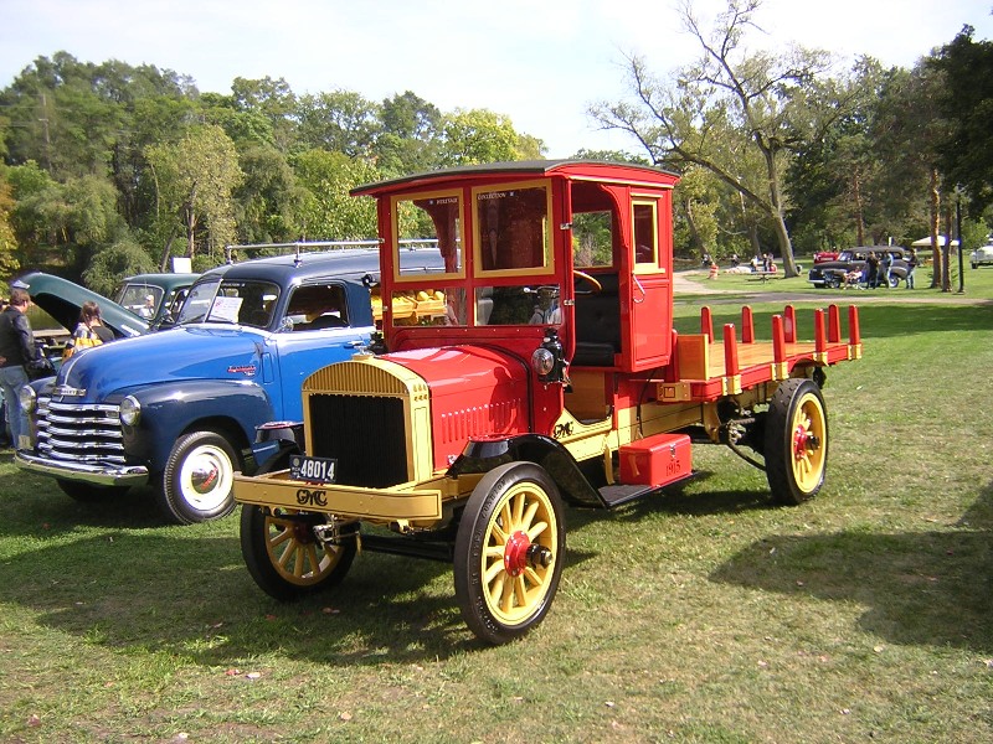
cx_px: 496
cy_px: 372
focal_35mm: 36
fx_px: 1033
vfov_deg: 39.7
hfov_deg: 51.4
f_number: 2.6
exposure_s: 1/468
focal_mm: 4.7
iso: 100
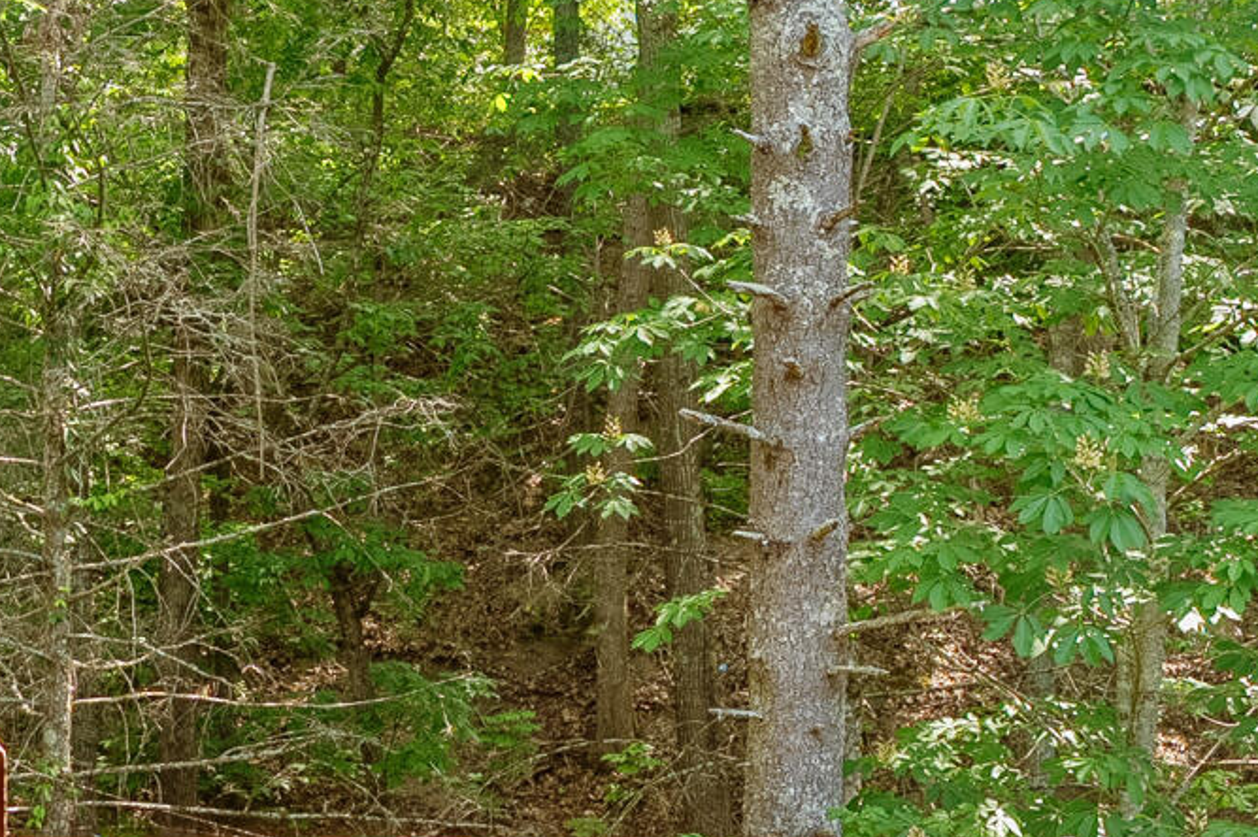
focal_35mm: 72
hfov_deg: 26.3
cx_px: -49
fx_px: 2515
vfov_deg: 18.9
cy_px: 547
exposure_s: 1/50
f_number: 7.1
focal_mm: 16
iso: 250
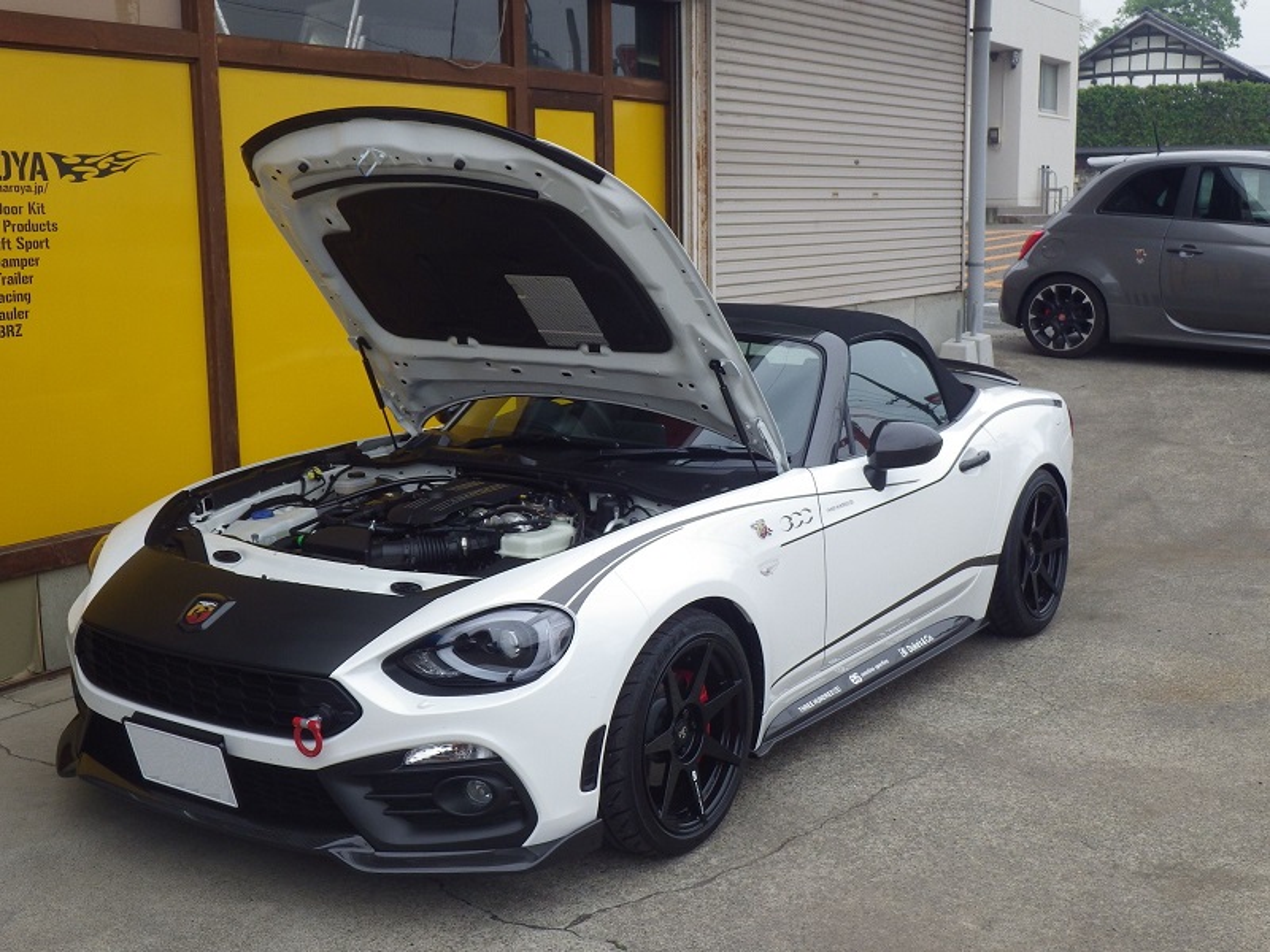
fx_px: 1541
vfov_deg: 34.3
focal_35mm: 42
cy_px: 476
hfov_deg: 44.8
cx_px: 635
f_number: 5
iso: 125
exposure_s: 1/160
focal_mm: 7.5
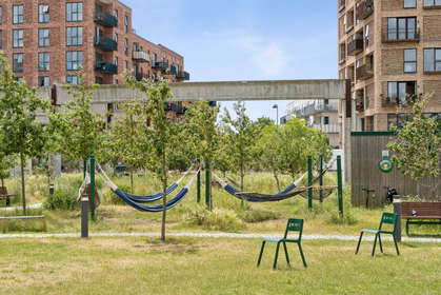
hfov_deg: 32.6
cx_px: 220
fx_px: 754
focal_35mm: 62
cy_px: 148
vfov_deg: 22.1
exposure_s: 1/500
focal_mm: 41
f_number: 8
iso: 200
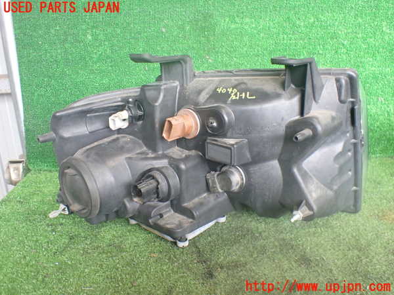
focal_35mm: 30
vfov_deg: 46.8
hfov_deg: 60.0
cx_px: 197
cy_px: 148
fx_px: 341
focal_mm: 5.4
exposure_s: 1/100
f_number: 2.3
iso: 800
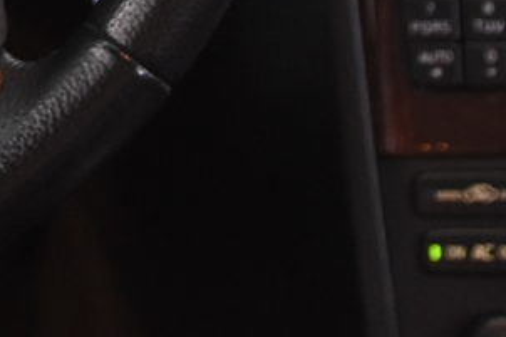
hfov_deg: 9.4
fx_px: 2950
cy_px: -344
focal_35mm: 210
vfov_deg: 6.3
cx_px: -350
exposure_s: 1/30
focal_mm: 22
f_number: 3
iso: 1800
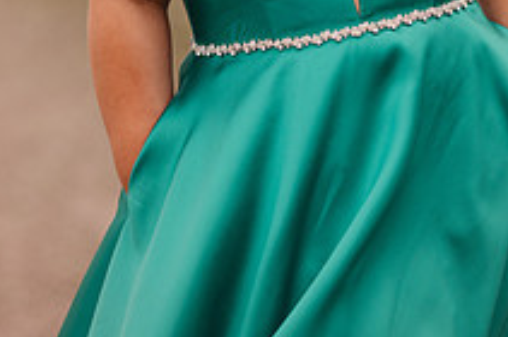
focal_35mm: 224
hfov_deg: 9.2
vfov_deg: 6.1
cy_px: -123
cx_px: 293
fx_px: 3156
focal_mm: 105
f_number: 1.8
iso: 200
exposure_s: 1/4000
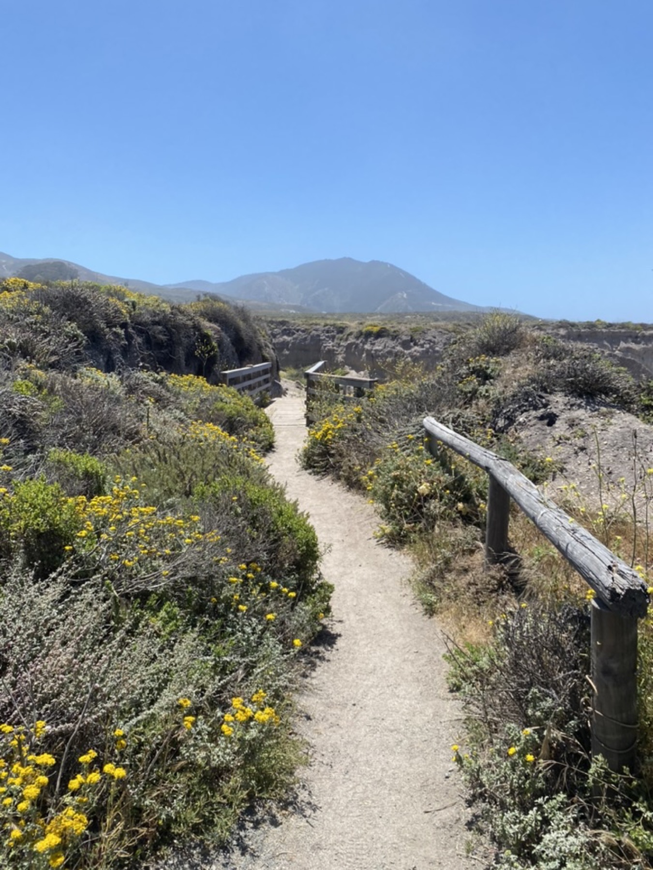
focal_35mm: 26
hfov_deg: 53.1
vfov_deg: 67.3
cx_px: 326
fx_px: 654
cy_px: 435
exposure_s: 1/1608
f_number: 1.8
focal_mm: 4.25
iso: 32
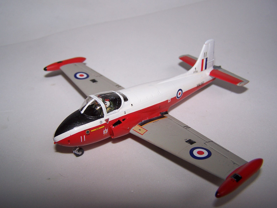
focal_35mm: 38
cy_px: 104
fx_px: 304
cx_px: 138
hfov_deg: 49.0
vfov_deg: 37.7
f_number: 2.8
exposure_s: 1/60
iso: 80
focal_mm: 6.3
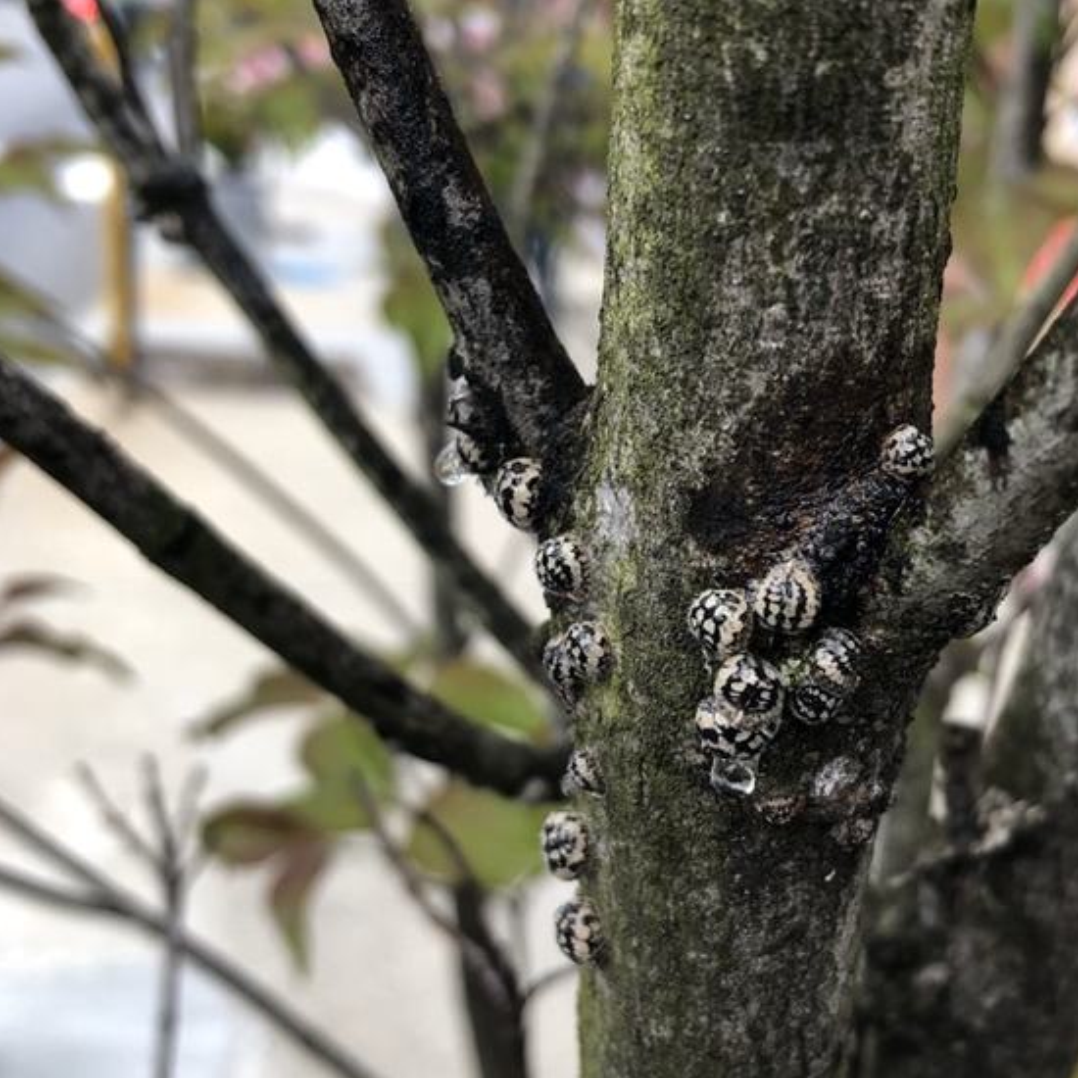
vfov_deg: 40.0
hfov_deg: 39.9
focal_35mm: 42
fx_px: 1480
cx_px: 647
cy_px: 565
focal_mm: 3.99
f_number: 1.8
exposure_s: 1/120
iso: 50
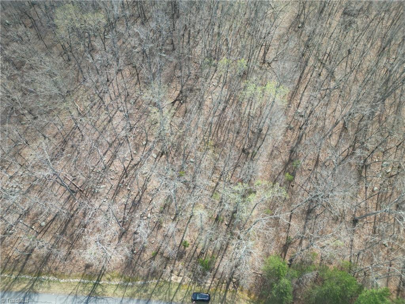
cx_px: 202
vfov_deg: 56.8
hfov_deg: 71.6
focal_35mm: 24
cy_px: 152
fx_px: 281
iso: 100
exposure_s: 1/800
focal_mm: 6.72
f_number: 1.7
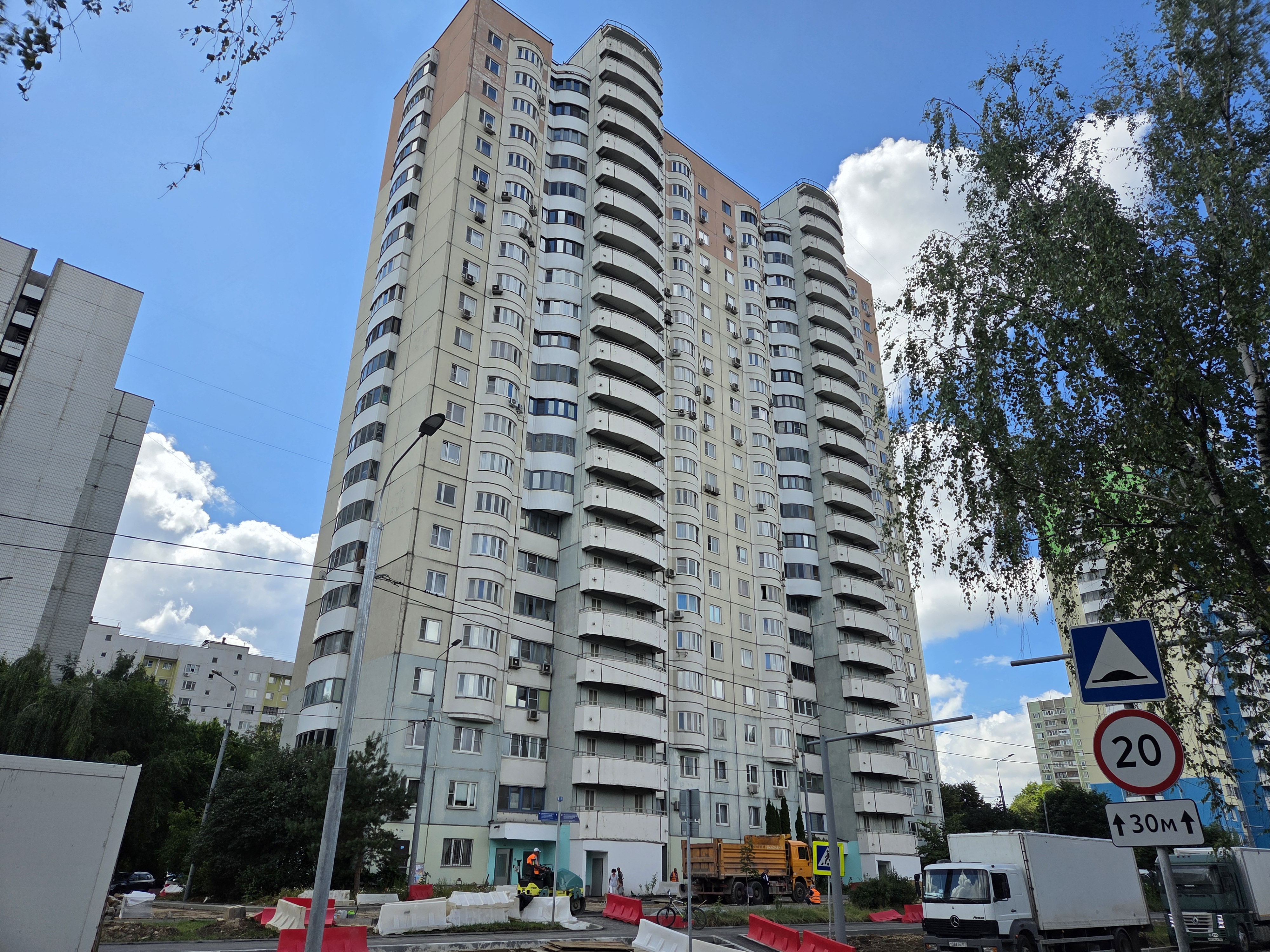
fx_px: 844
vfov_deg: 58.9
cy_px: 476
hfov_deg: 73.9
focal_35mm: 23
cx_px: 635
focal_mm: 5.4
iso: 80
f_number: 1.8
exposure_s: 1/6618
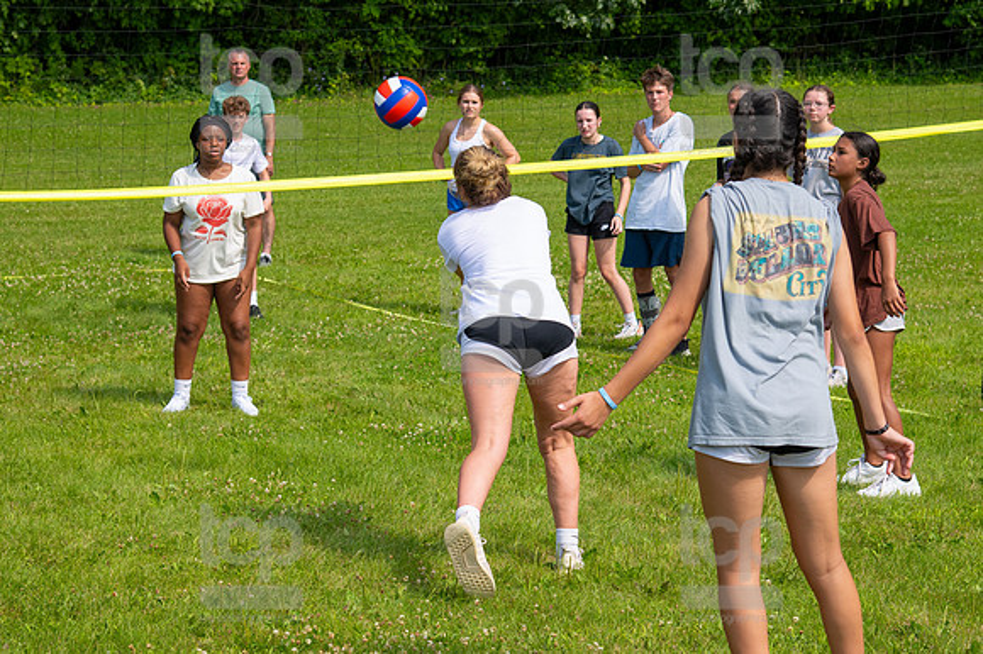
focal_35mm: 97
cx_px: 492
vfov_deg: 14.1
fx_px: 2647
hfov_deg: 21.0
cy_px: 327
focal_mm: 65
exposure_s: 1/800
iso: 200
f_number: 5.6
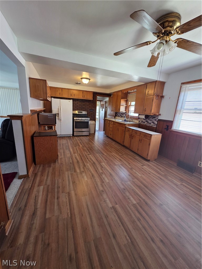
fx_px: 101
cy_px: 134
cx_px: 101
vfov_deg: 106.2
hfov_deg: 89.9
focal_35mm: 13
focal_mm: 2.2
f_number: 1.9
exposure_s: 1/60
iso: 160
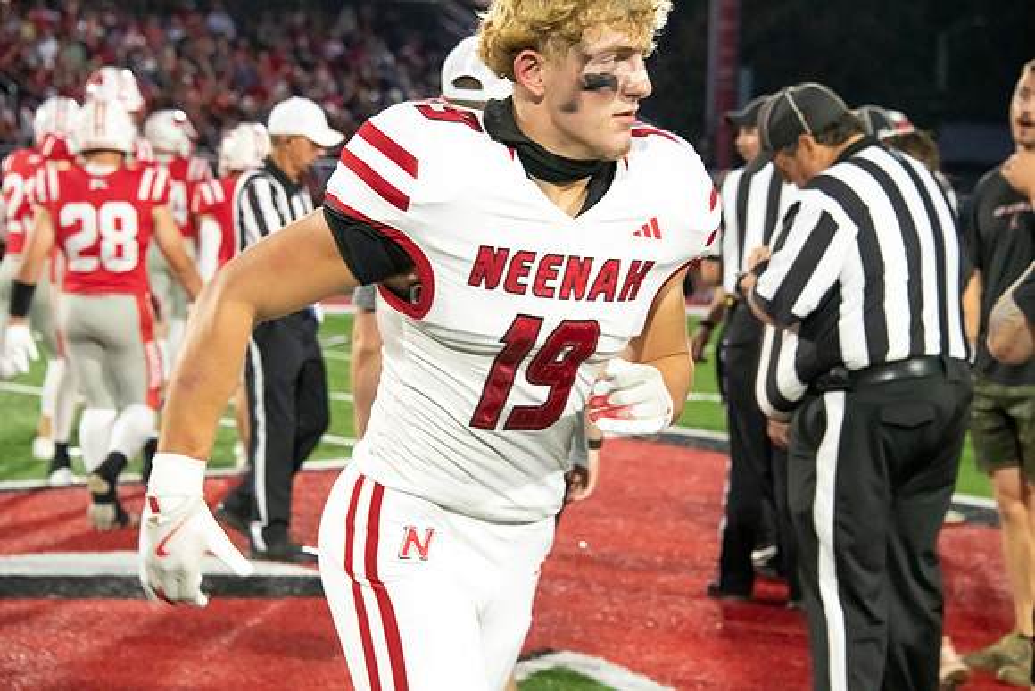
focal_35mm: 116
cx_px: 518
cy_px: 346
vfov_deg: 11.8
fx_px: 3336
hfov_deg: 17.6
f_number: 7.1
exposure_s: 1/250
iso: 10000
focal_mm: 116
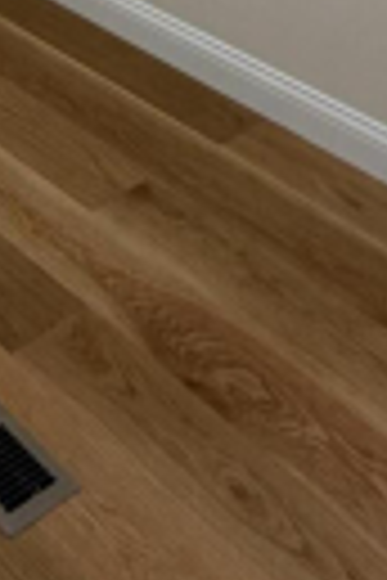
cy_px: -348
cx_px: -234
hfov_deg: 16.2
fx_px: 1209
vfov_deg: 21.5
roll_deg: +1.9
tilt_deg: -13.1
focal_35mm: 75
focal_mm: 2.22
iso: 200
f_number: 2.2
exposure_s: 1/120
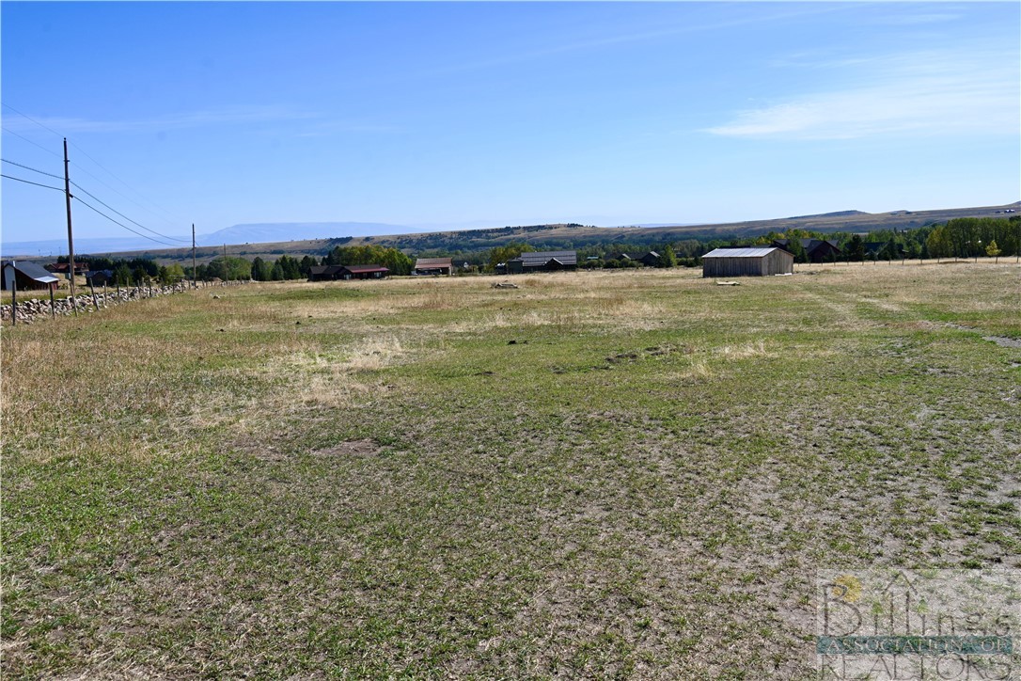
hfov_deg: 57.2
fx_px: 936
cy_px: 340
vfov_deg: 40.0
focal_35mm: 33
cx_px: 510
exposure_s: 1/500
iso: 100
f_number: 8
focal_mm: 33
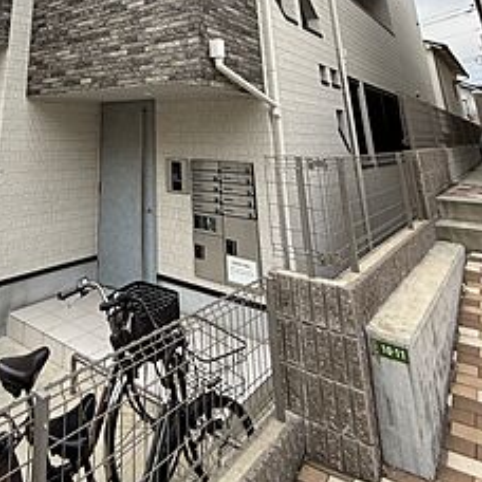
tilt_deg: +18.1
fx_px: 410
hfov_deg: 57.8
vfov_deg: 50.7
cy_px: 13
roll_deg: -0.8
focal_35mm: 26
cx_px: 120
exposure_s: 1/383
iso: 50
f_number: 2.2
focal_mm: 2.22
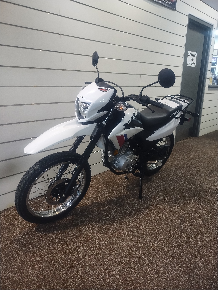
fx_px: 210
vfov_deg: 69.4
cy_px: 145
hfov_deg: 54.9
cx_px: 109
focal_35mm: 25
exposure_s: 1/40
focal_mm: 4.71
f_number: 1.7
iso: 216
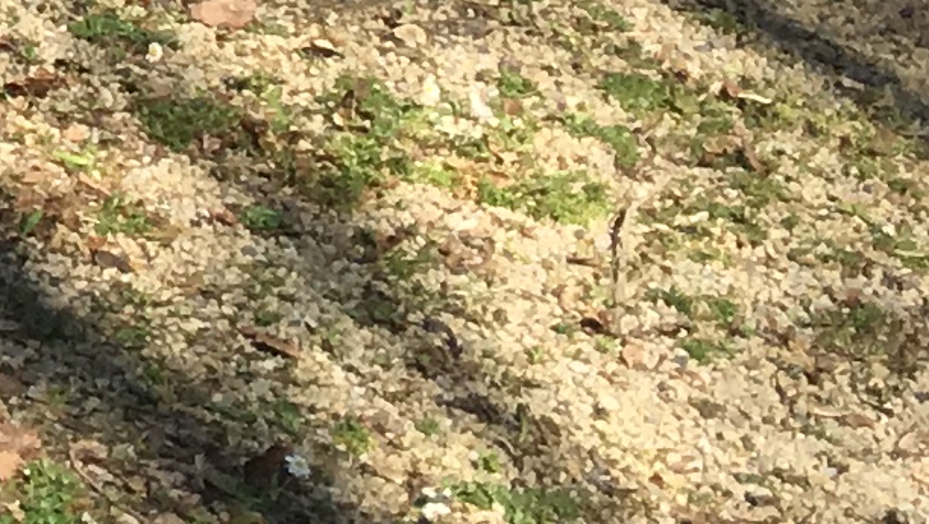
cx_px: -1228
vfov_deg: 5.4
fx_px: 5126
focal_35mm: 208
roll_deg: +0.1
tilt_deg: -10.5
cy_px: -1261
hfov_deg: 9.3
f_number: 2.2
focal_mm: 4.15
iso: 25
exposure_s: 1/986
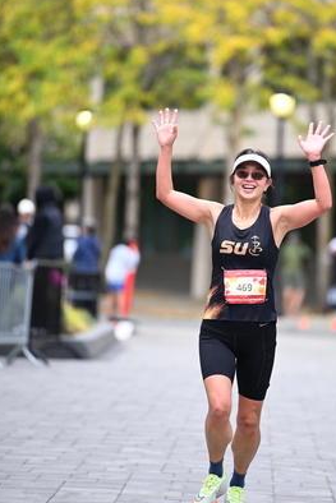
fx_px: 3902
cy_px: 211
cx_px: 229
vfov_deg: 7.4
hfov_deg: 4.9
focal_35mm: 279
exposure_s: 1/2000
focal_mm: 200
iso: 1000
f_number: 2.8
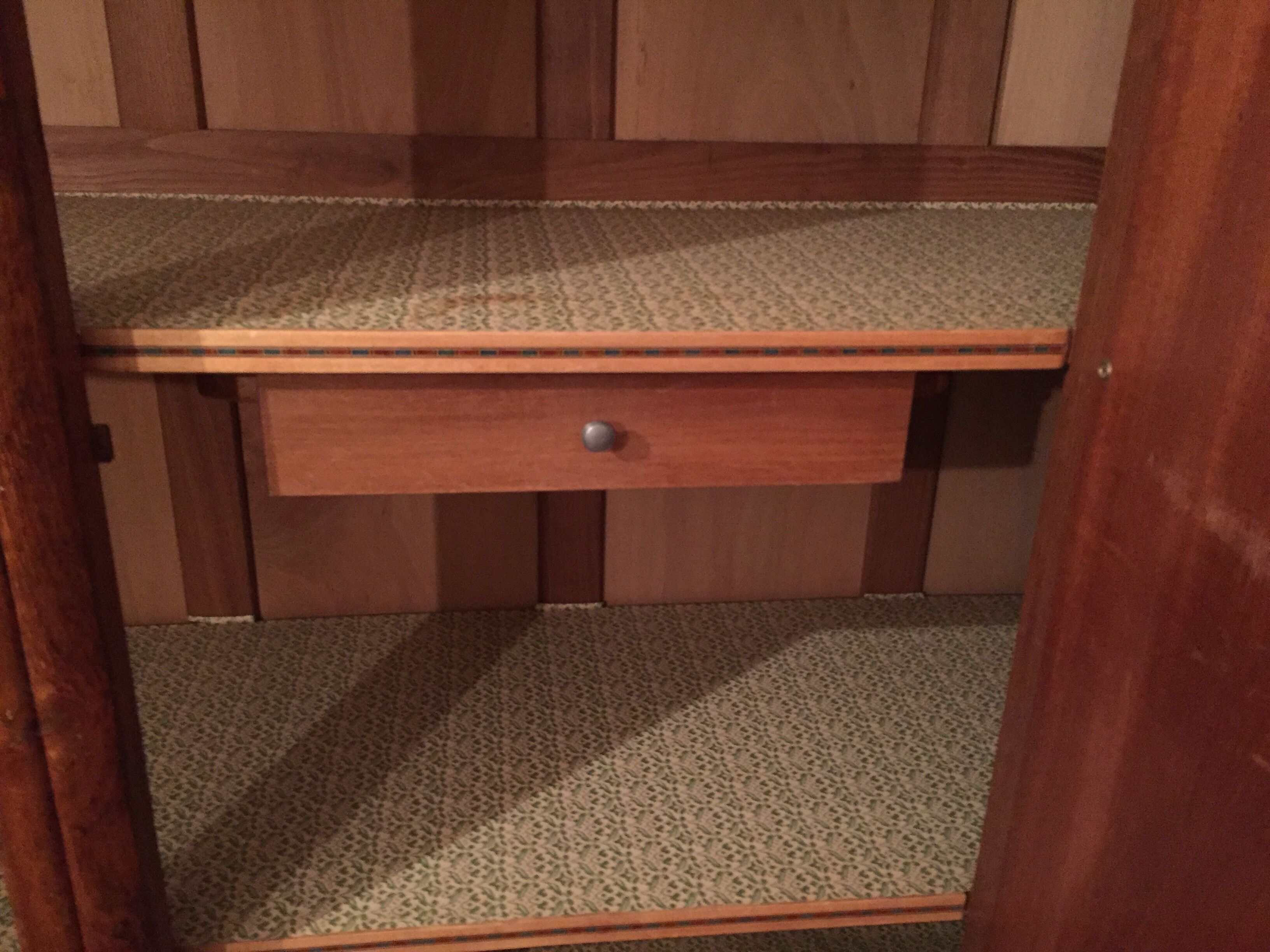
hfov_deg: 61.7
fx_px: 1064
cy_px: 476
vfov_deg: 48.2
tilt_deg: -20.3
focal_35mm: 29
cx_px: 635
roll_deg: -1.1
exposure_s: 1/17
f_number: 2.2
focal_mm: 4.15
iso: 500
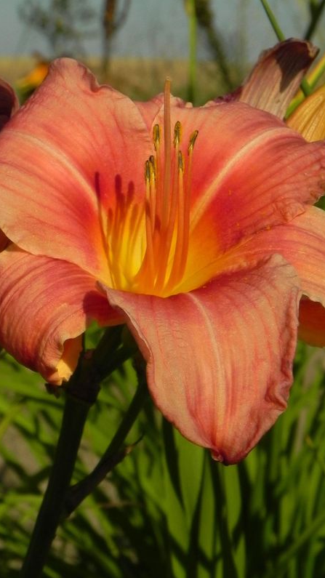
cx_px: 166
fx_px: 1762
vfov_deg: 18.6
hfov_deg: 10.5
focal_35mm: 115
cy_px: 289
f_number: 7.1
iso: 160
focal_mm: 18.8
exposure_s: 1/1000
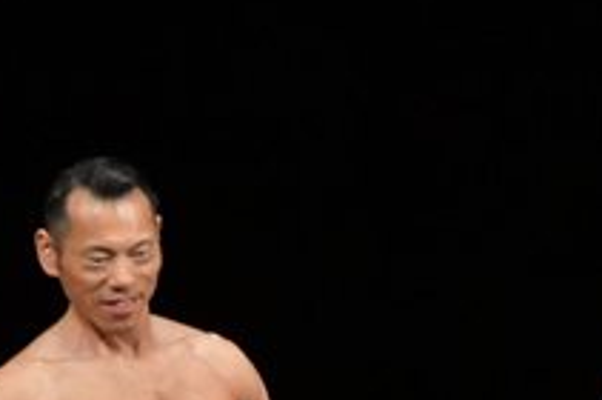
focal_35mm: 937
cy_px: 649
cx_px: 789
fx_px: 15645
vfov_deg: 1.5
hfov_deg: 2.2
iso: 3200
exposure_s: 1/400
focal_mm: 170
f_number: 5.6
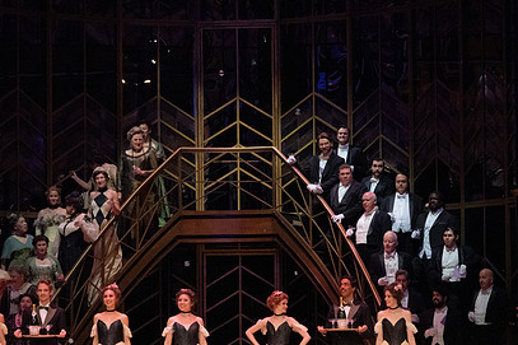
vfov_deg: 8.9
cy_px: 206
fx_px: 2215
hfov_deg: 13.3
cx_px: 218
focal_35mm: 154
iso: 12800
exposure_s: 1/400
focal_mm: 108
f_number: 14
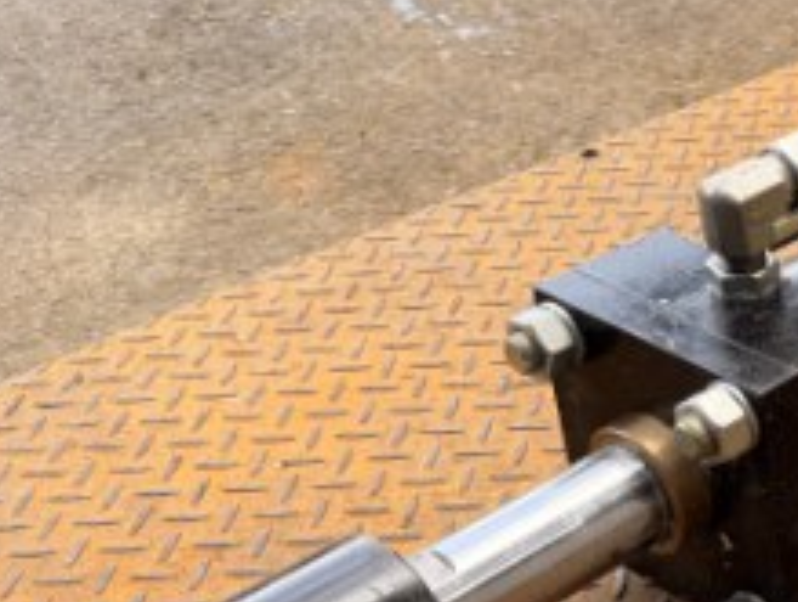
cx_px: 1024
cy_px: 445
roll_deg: +2.5
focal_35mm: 70
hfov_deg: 24.4
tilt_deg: -34.6
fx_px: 1616
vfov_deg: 20.9
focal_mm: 6.76
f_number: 1.78
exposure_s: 1/484
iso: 100
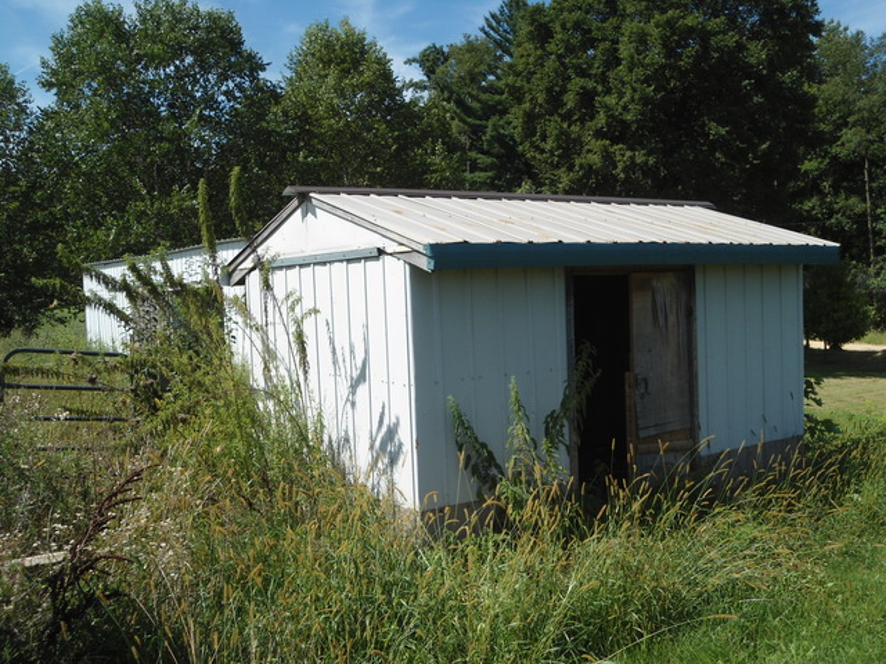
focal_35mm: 37
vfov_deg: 38.7
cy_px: 332
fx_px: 947
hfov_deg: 50.1
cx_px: 443
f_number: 3.2
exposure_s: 1/1000
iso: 80
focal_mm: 6.7
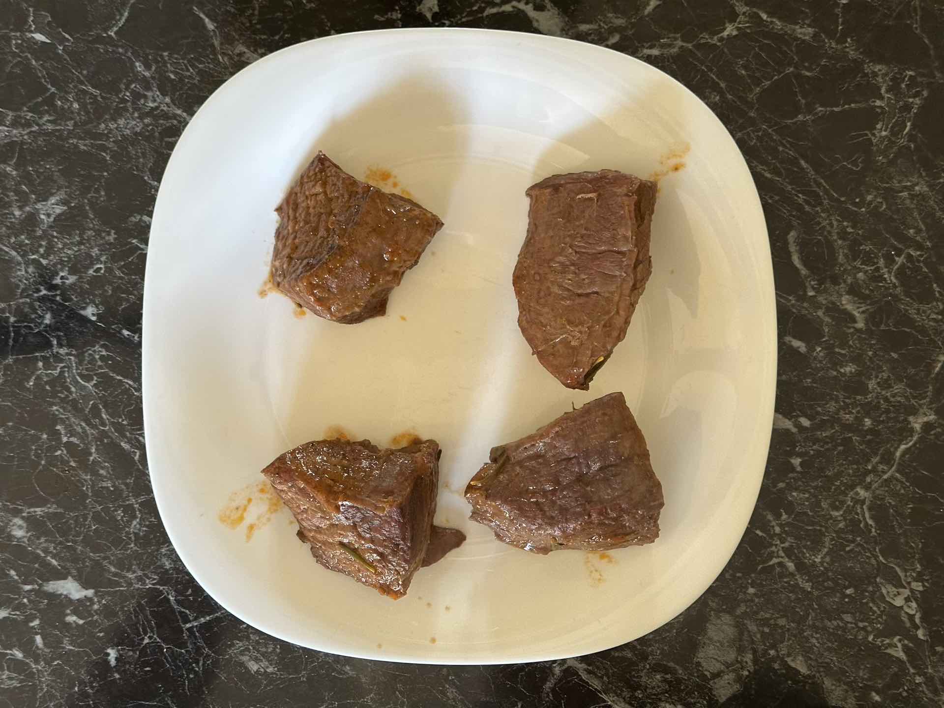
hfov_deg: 39.7
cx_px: 472
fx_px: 1309
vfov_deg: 30.3
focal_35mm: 48
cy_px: 354
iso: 250
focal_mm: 6.86
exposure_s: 1/57
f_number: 1.78
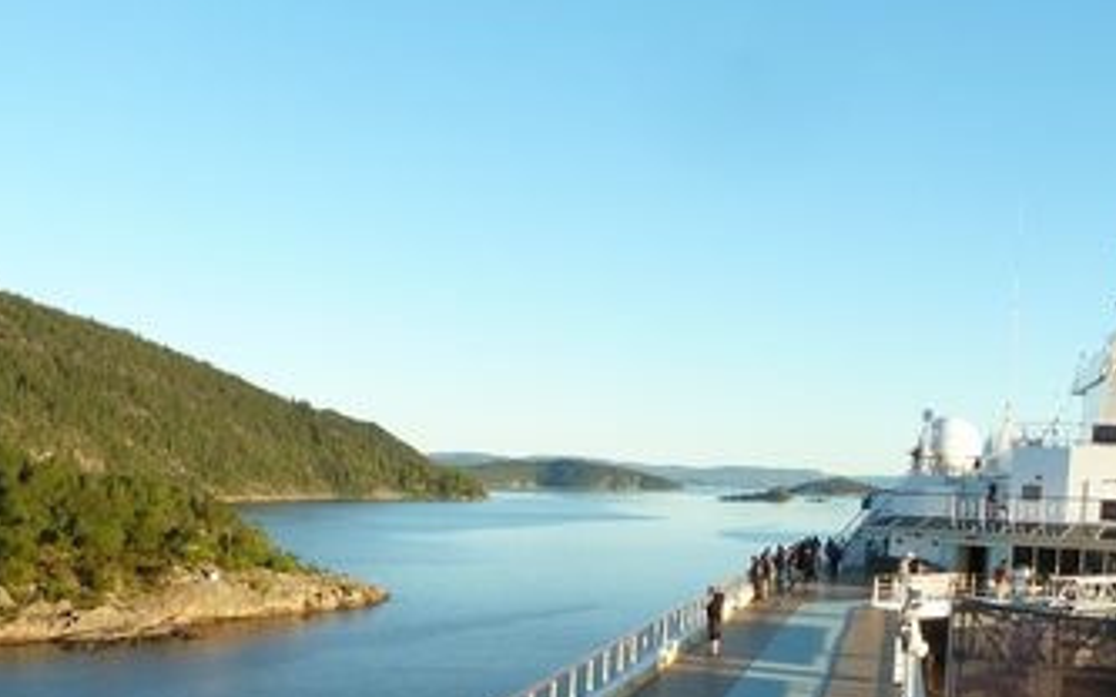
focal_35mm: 43
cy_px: 591
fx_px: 1308
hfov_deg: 46.2
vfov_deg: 29.0
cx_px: 610
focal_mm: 4.1
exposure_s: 1/160
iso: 80
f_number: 4
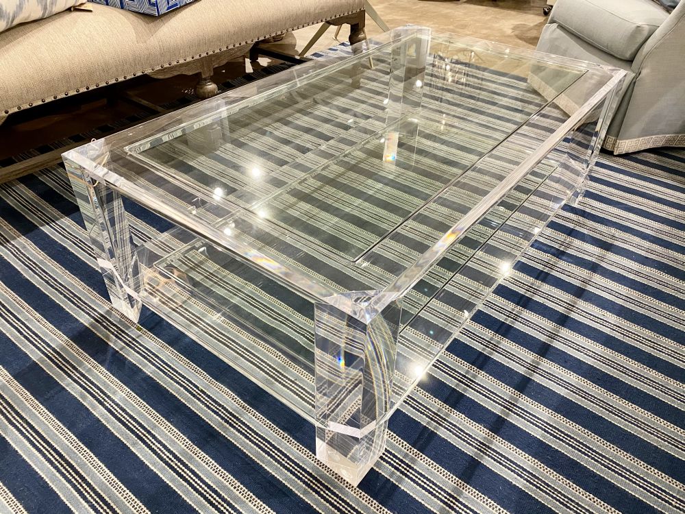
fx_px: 515
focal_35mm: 26
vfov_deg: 53.1
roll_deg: -2.3
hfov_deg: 67.3
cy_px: 257
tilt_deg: -38.4
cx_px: 342
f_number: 1.8
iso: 400
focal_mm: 4.25
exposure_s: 1/60
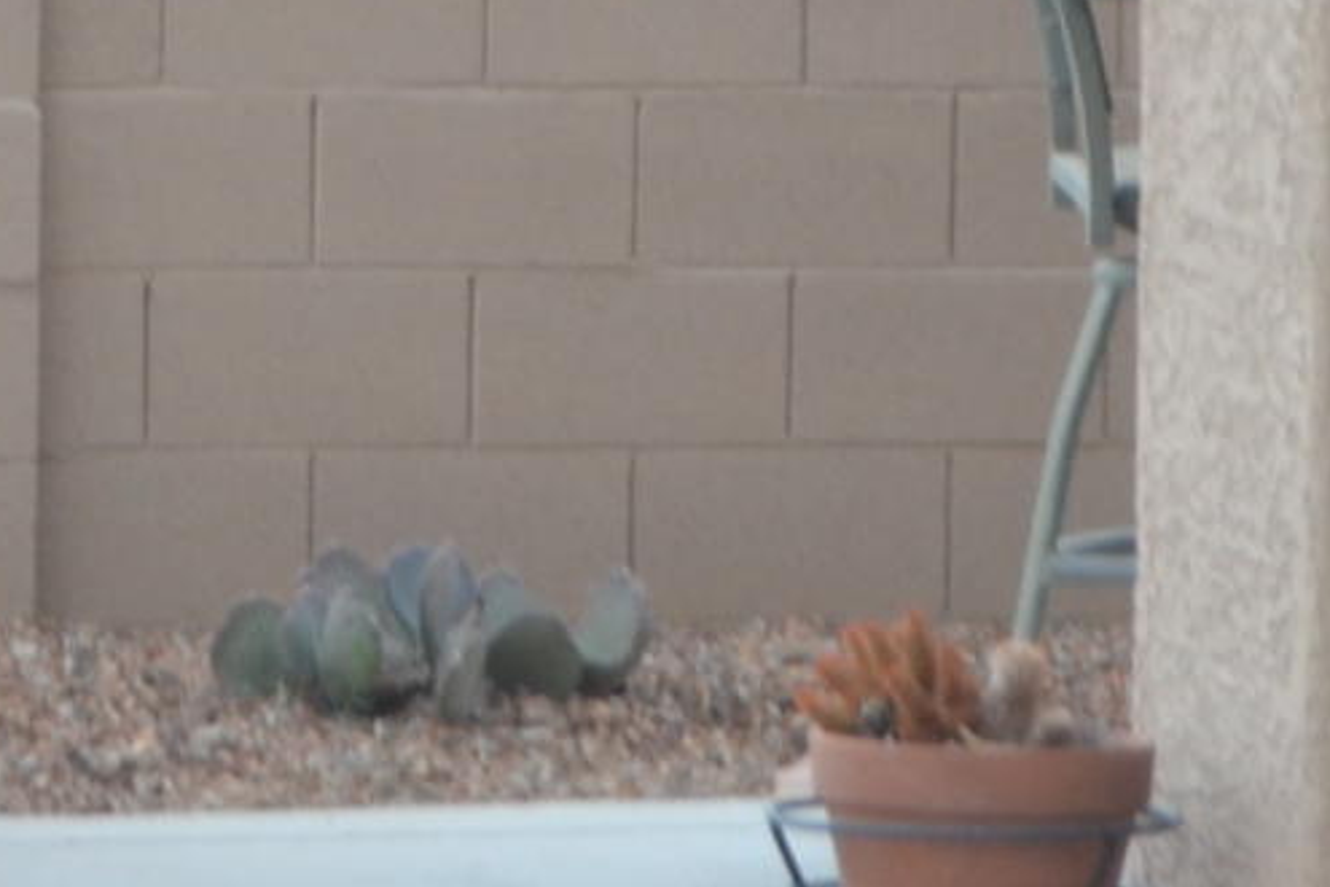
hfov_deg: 4.1
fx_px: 18472
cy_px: -745
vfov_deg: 2.7
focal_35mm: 500
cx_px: -1120
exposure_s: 1/15
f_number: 5.6
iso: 400
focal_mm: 55
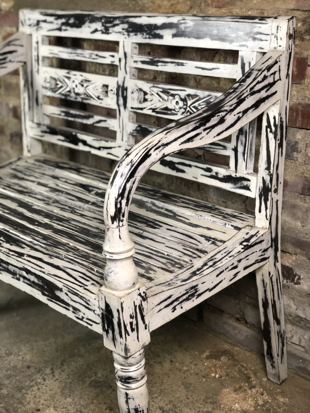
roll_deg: +1.7
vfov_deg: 36.8
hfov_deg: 28.0
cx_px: 155
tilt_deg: -20.3
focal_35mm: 52
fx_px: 621
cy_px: 206
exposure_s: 1/33
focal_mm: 6
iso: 80
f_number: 2.4
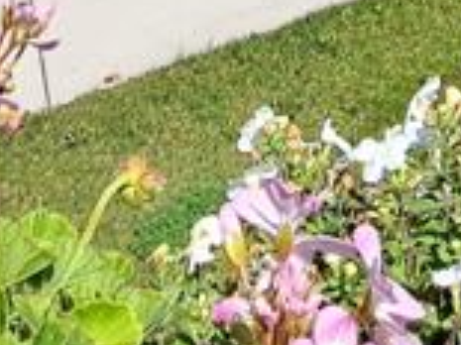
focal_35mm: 86
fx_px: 1144
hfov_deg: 21.7
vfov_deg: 13.6
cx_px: 500
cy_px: -422
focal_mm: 1.74
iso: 50
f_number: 2.2
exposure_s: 1/1198
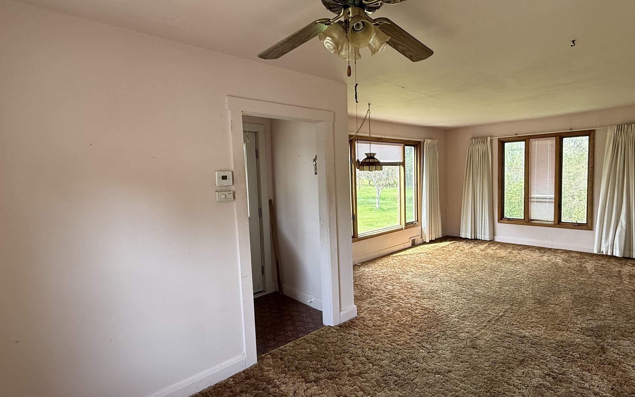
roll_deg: +1.8
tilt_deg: -4.6
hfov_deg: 87.4
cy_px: 196
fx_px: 329
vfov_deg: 62.2
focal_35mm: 19
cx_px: 364
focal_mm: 2.22
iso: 100
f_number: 2.2
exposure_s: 1/99
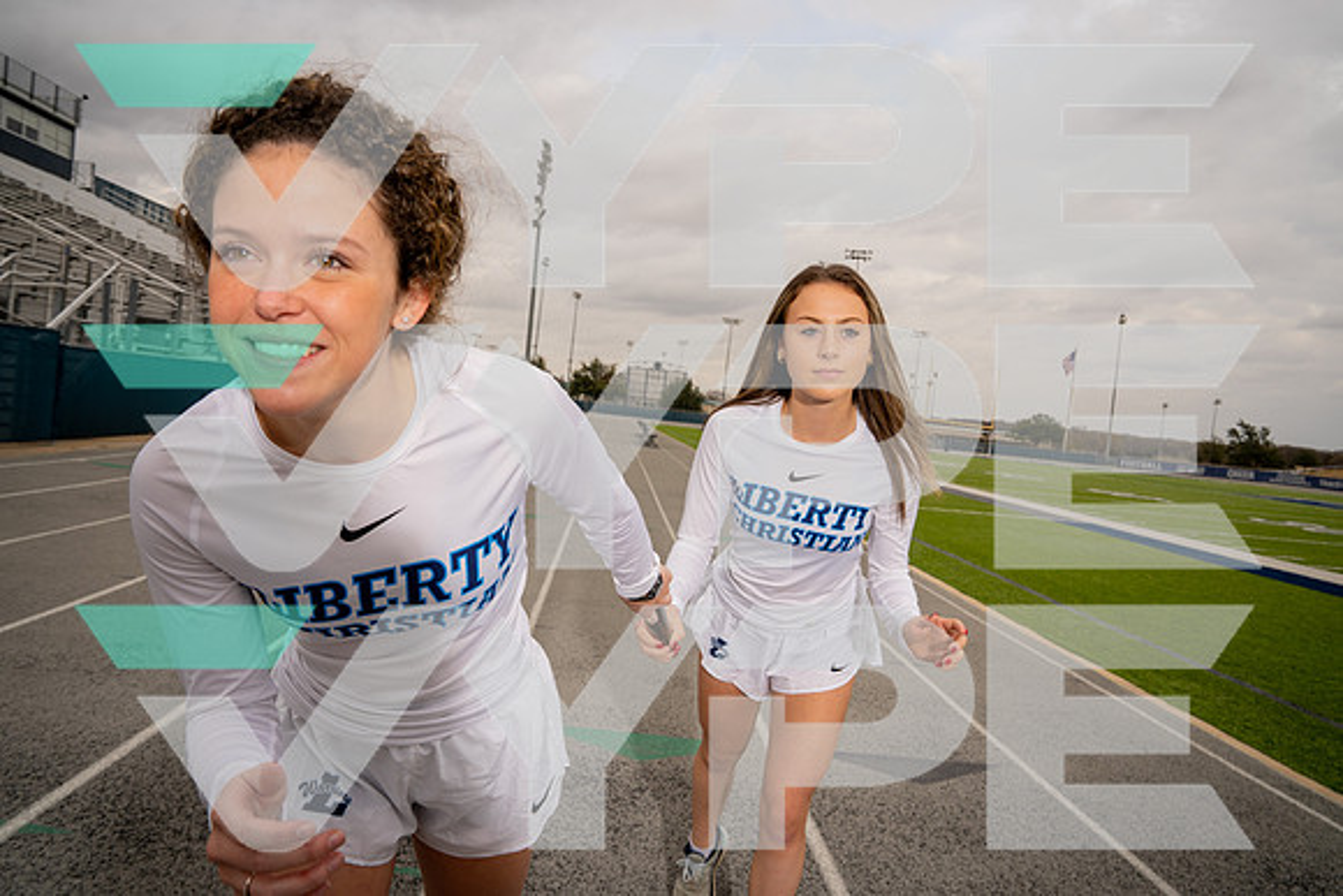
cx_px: 672
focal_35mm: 26
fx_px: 970
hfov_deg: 69.4
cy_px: 448
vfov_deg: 49.6
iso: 250
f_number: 8
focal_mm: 26
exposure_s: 1/250
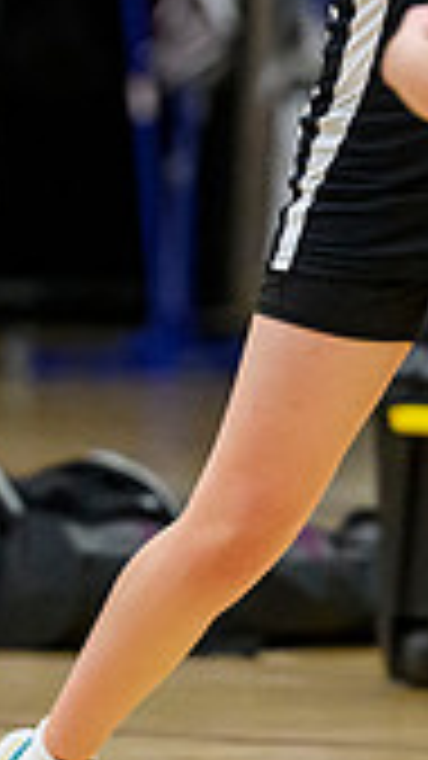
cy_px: -31
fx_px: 19318
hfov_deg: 1.3
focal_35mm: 957
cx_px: 354
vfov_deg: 2.3
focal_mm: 200
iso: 6400
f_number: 3.2
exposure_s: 1/1000
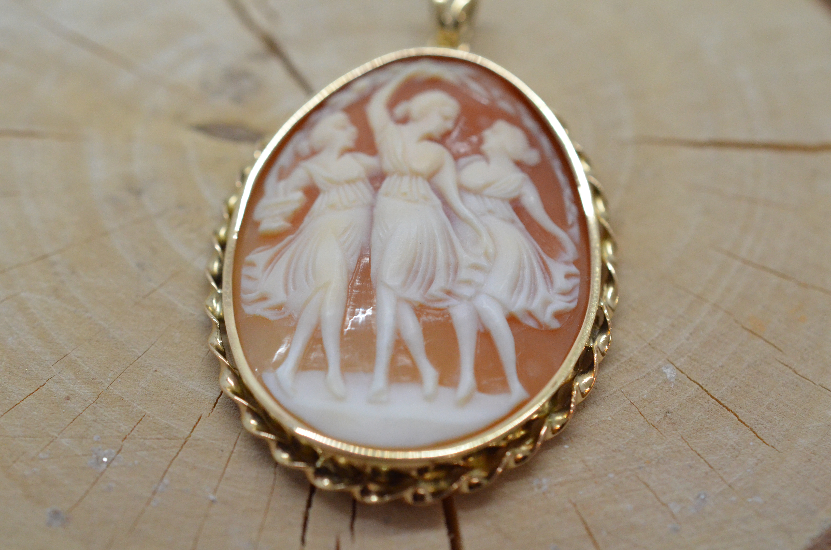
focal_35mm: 60
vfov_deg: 22.5
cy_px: 275
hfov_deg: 33.5
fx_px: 1382
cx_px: 416
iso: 3200
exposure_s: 1/1250
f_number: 5.6
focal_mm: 40
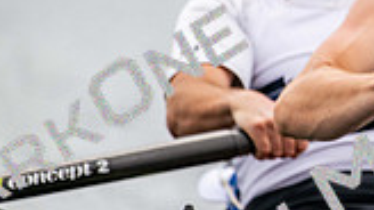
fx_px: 14668
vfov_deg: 0.8
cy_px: -21
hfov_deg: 1.5
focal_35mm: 1480
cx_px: 627
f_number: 4.5
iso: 320
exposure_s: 1/2500
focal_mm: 400
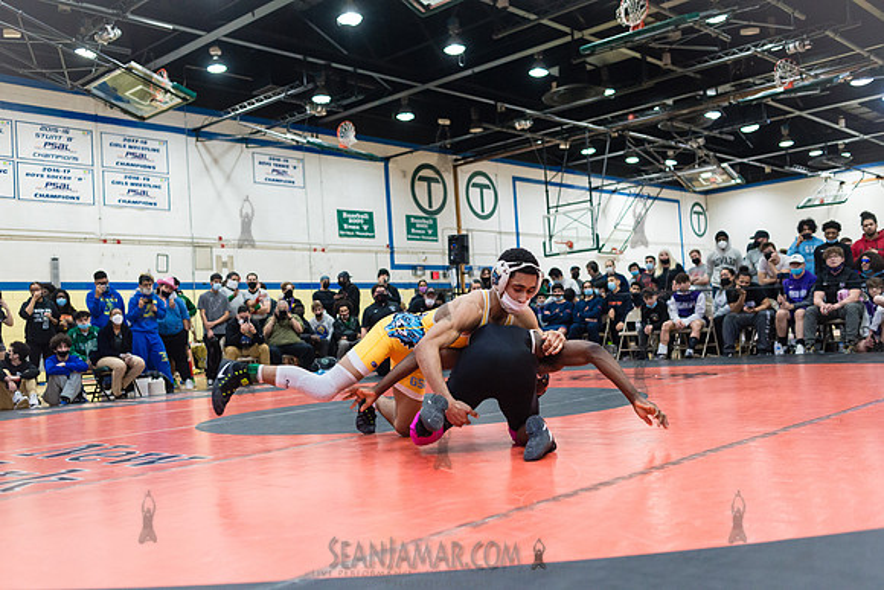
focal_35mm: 35
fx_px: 860
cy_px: 295
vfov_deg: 37.9
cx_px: 442
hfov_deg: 54.4
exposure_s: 1/400
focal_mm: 35
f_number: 3.5
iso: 4000
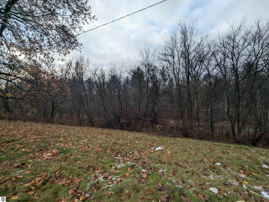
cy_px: 101
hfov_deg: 106.1
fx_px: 101
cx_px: 134
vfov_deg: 90.1
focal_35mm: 13
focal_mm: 1.95
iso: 40
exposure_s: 1/380
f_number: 2.2
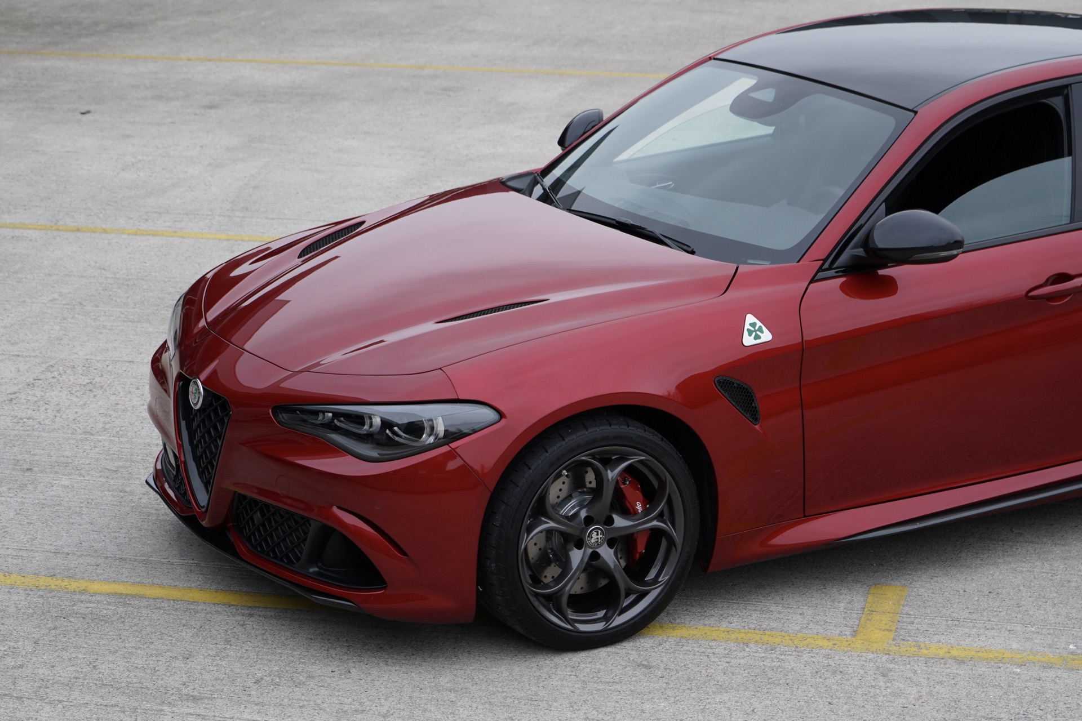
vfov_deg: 19.5
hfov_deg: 28.8
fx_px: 2104
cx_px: 541
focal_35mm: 70
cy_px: 360
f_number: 5.6
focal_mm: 70
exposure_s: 1/160
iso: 200
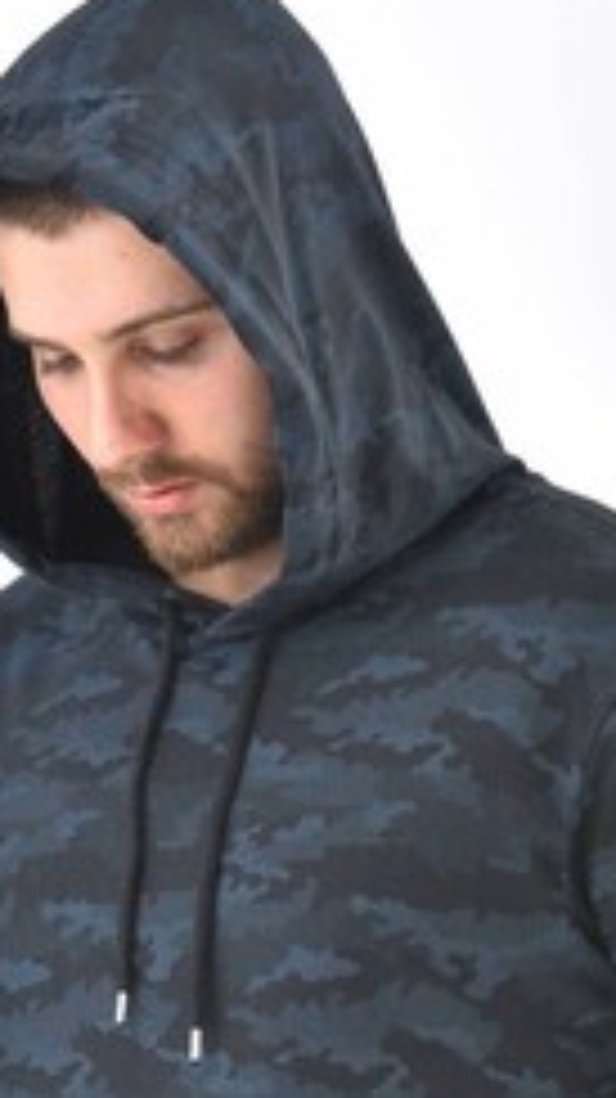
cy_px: 1008
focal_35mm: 283
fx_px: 8229
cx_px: 247
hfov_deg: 4.3
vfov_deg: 7.6
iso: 100
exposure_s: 1/160
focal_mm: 122
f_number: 7.1
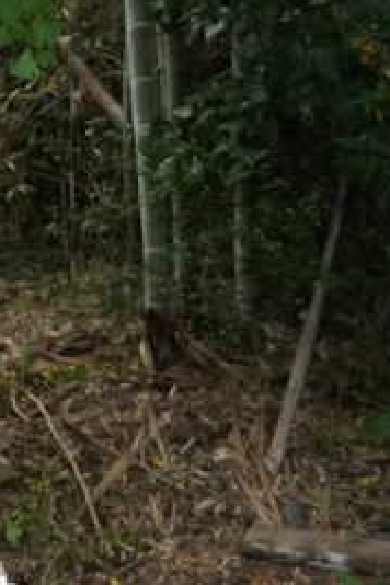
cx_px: -202
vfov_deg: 12.8
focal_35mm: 161
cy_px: 313
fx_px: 2616
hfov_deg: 8.3
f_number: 4.5
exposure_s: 1/160
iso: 3200
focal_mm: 28
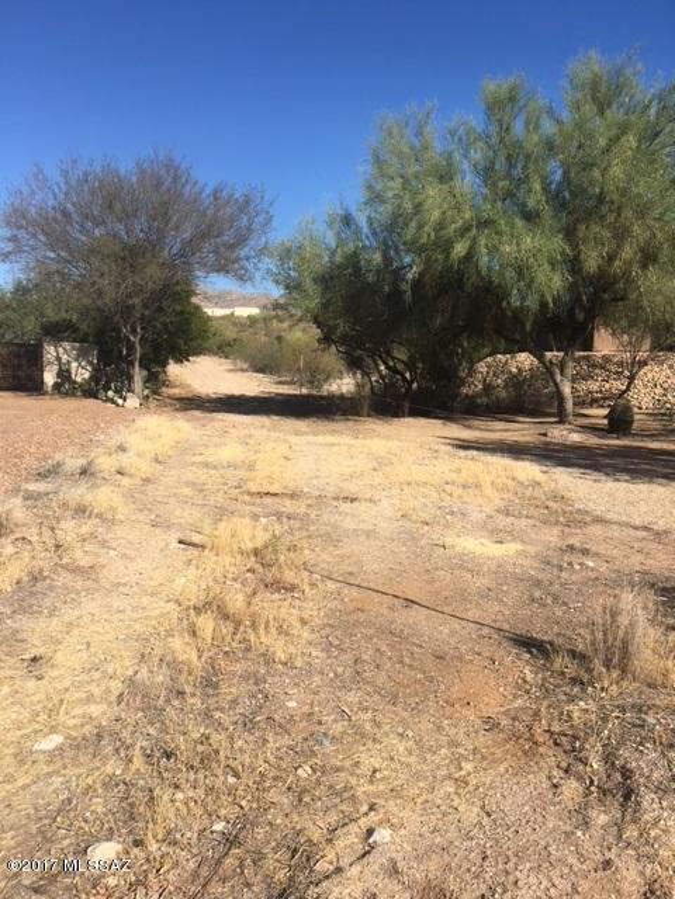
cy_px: 450
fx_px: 754
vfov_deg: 61.7
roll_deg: -0.5
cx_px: 338
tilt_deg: -5.0
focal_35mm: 29
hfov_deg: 48.2
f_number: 2.2
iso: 25
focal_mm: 4.15
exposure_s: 1/1570
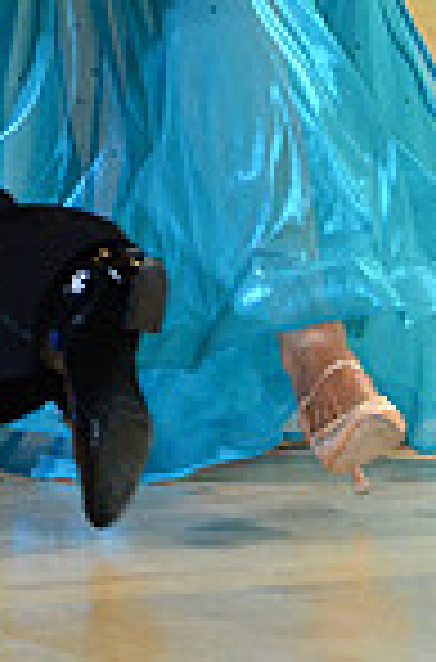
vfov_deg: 2.6
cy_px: -288
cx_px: -101
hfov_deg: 1.7
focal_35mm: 791
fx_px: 14471
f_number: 5.6
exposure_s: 1/250
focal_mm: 200
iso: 5000
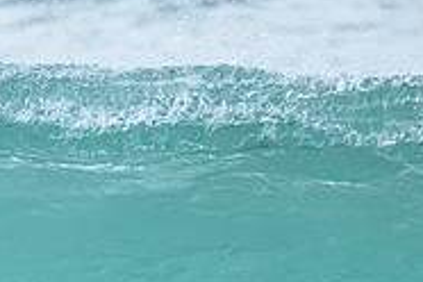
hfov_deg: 0.6
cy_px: 317
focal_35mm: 3430
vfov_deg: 0.4
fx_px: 40299
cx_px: -98
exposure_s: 1/2000
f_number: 6.3
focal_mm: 800
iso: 500
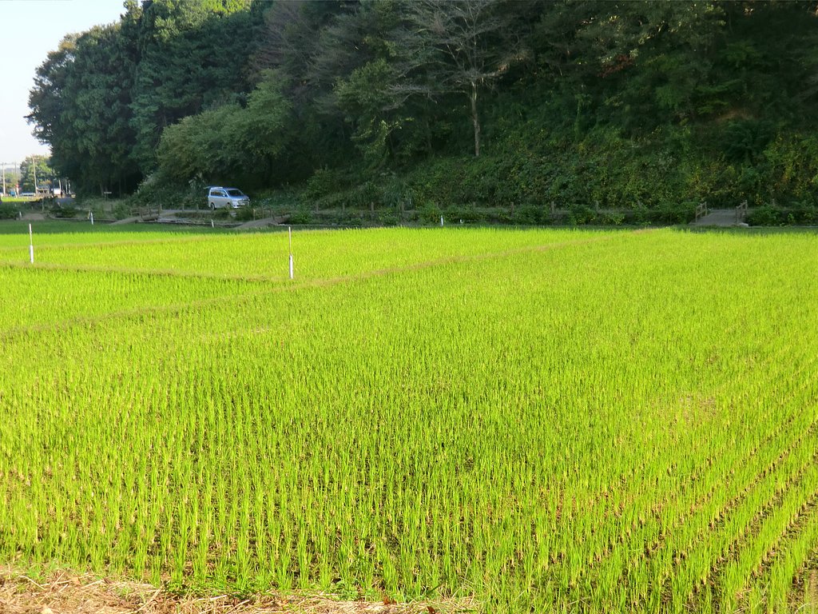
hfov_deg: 40.4
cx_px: 409
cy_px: 307
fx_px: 1111
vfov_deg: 30.9
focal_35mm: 47
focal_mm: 8.4
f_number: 4
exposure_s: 1/160
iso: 64
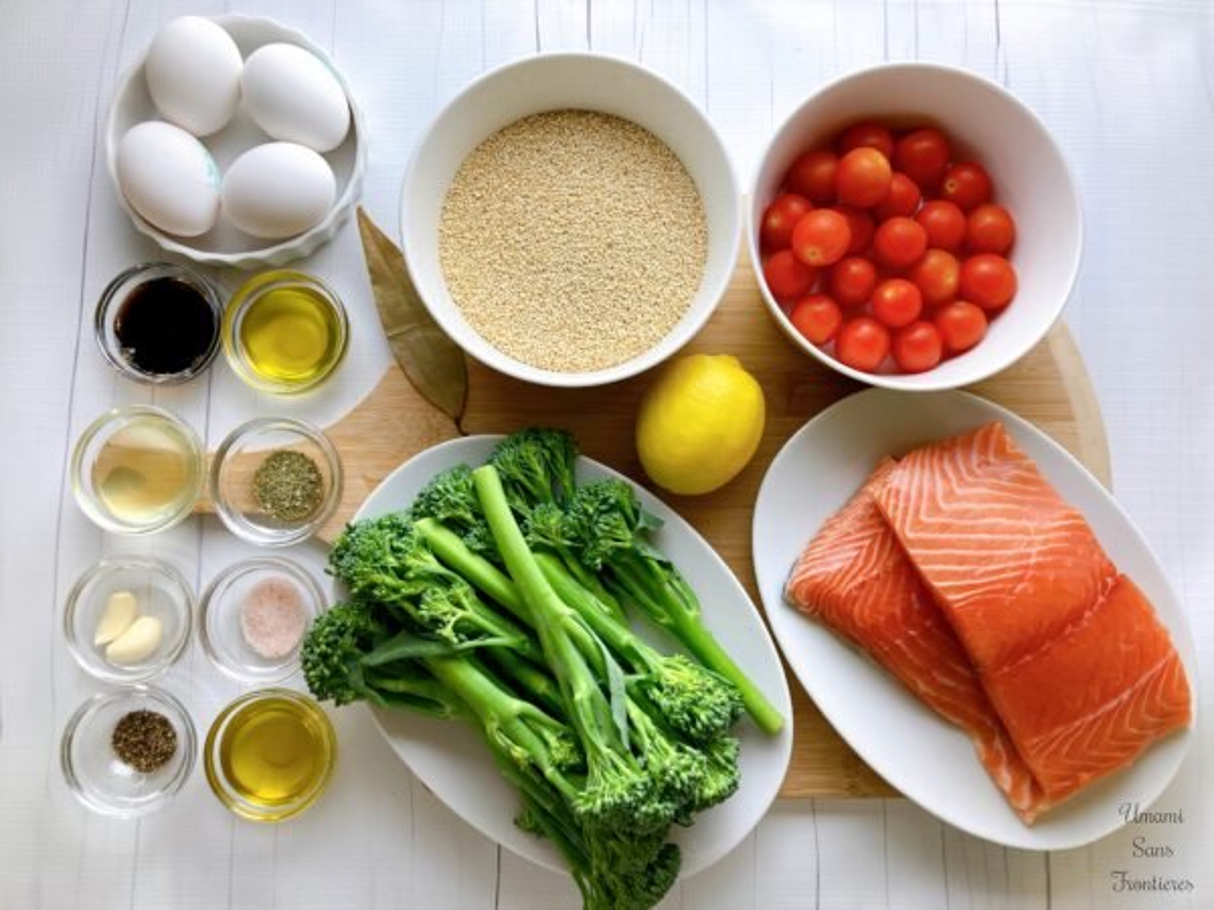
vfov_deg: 49.7
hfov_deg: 63.4
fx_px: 982
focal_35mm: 28
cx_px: 607
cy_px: 455
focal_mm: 3.99
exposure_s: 1/100
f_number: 1.8
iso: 40
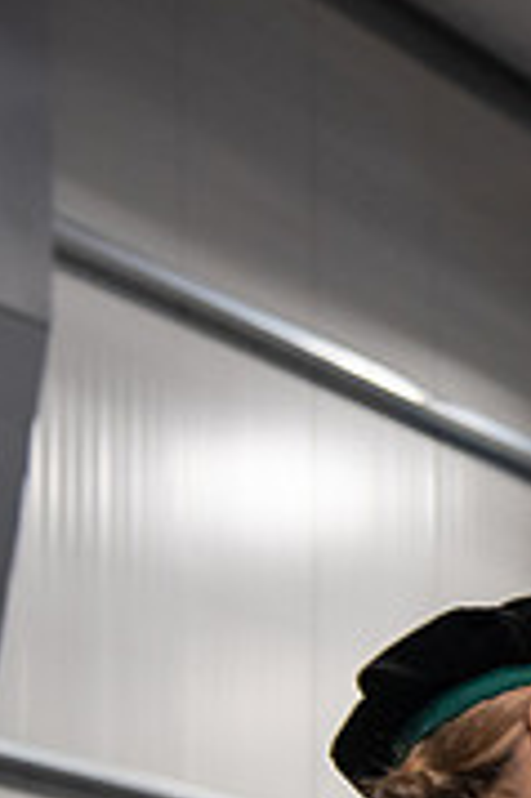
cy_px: 814
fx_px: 3746
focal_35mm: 169
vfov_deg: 12.0
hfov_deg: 7.7
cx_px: 1147
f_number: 4
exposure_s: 1/125
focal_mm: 52
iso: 2000
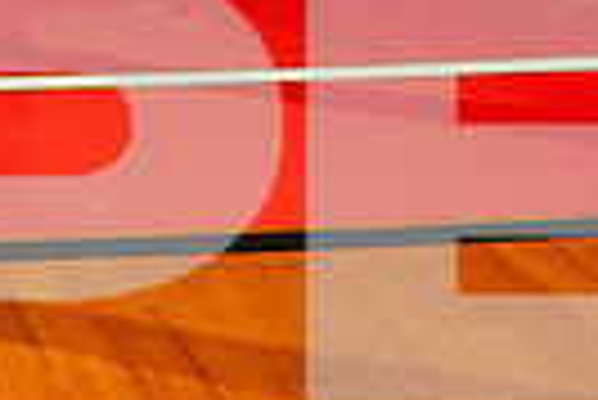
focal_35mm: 109
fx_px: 1813
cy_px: -395
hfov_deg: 16.6
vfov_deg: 11.4
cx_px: -362
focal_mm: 24
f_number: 5.6
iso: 100
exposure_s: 1/250
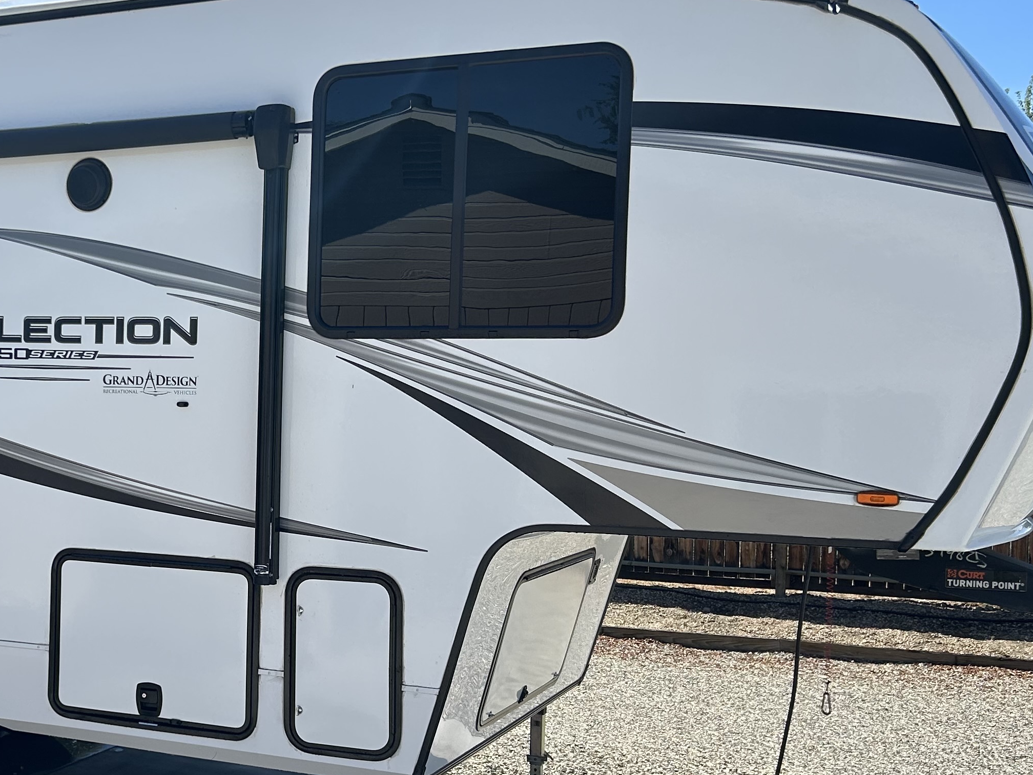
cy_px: 457
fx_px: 1552
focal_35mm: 52
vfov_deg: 28.0
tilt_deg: -2.3
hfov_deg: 35.4
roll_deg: -0.8
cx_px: 175
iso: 50
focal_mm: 5.7
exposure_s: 1/3460
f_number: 1.5
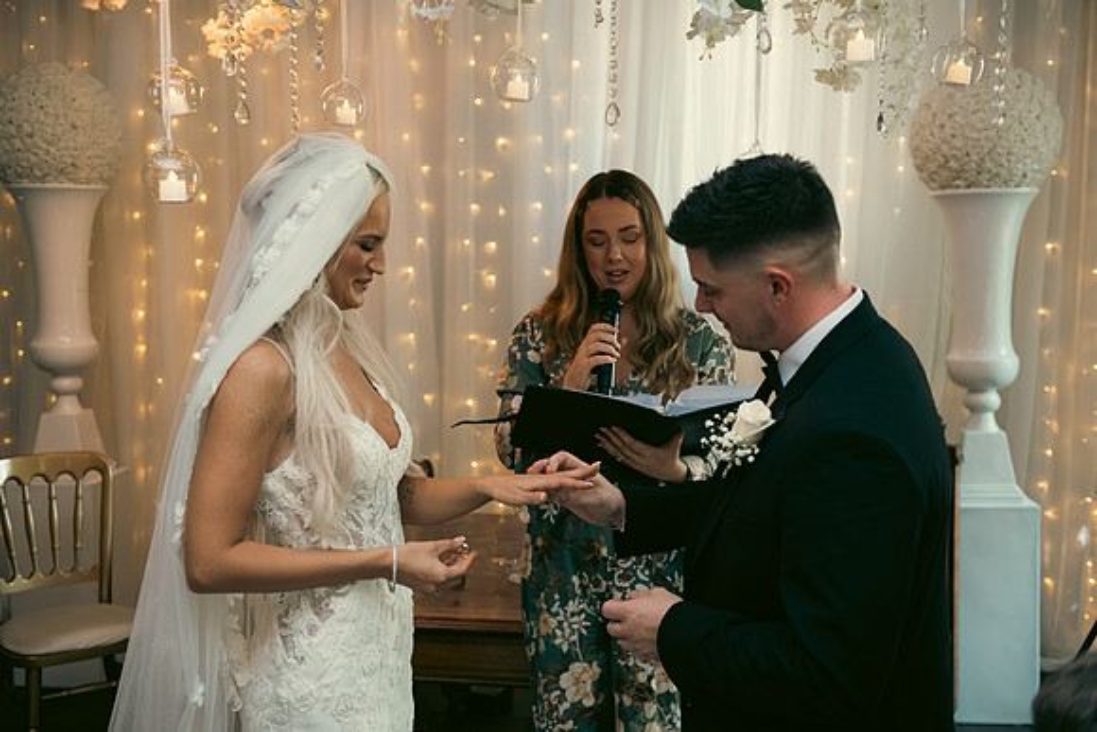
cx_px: 548
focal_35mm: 44
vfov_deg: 30.5
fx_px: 1341
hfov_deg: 44.5
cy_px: 366
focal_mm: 44
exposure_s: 1/160
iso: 1250
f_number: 3.5
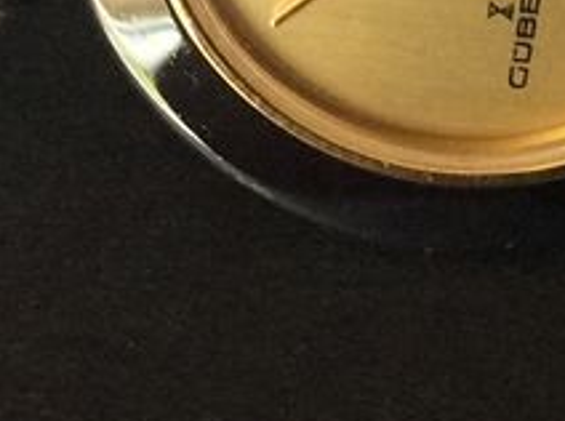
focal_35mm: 151
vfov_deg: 9.7
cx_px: 349
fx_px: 2459
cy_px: 7
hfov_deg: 13.1
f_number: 2.4
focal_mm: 3.3
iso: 100
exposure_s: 1/25
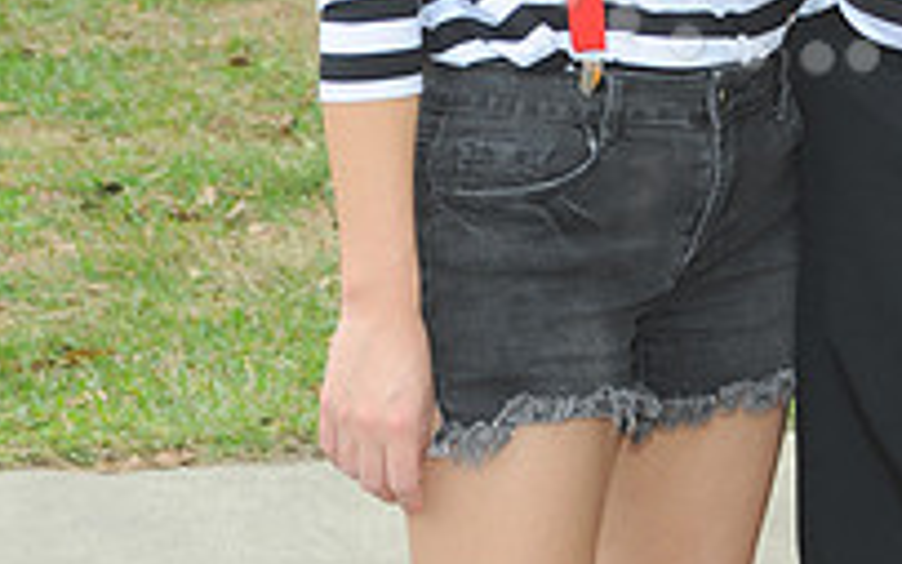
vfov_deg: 5.9
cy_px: -471
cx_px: 818
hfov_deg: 9.6
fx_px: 5360
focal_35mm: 218
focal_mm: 75
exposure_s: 1/160
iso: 250
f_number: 8
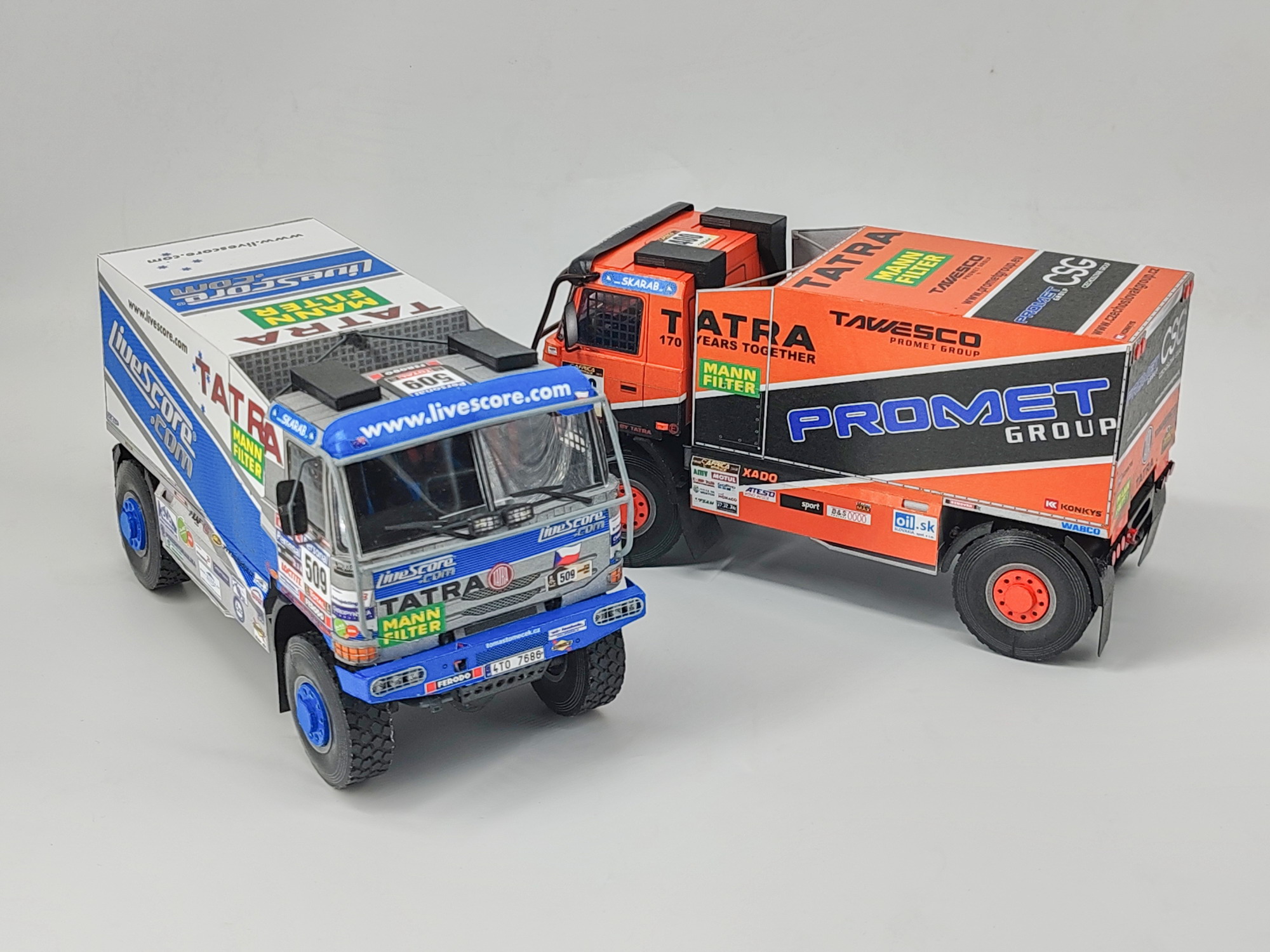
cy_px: 476
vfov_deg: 27.5
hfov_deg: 36.2
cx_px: 635
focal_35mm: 53
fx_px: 1944
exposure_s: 1/100
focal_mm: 6.12
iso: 50
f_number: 1.9
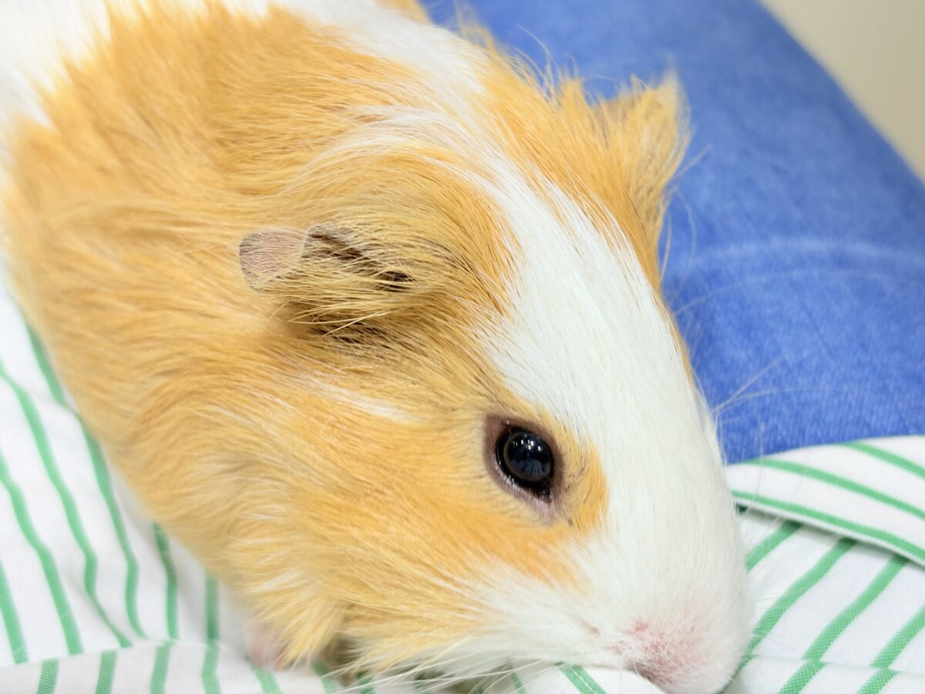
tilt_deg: -50.3
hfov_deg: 36.8
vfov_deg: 28.0
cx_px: 462
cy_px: 347
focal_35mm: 52
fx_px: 1390
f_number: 1.6
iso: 25
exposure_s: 1/100
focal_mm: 5.96
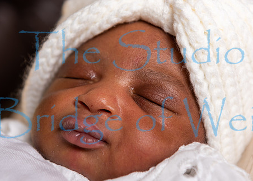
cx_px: 121
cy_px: 87
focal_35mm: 94
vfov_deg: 15.2
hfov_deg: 21.2
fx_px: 676
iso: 100
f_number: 4.5
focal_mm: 70
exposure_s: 1/160
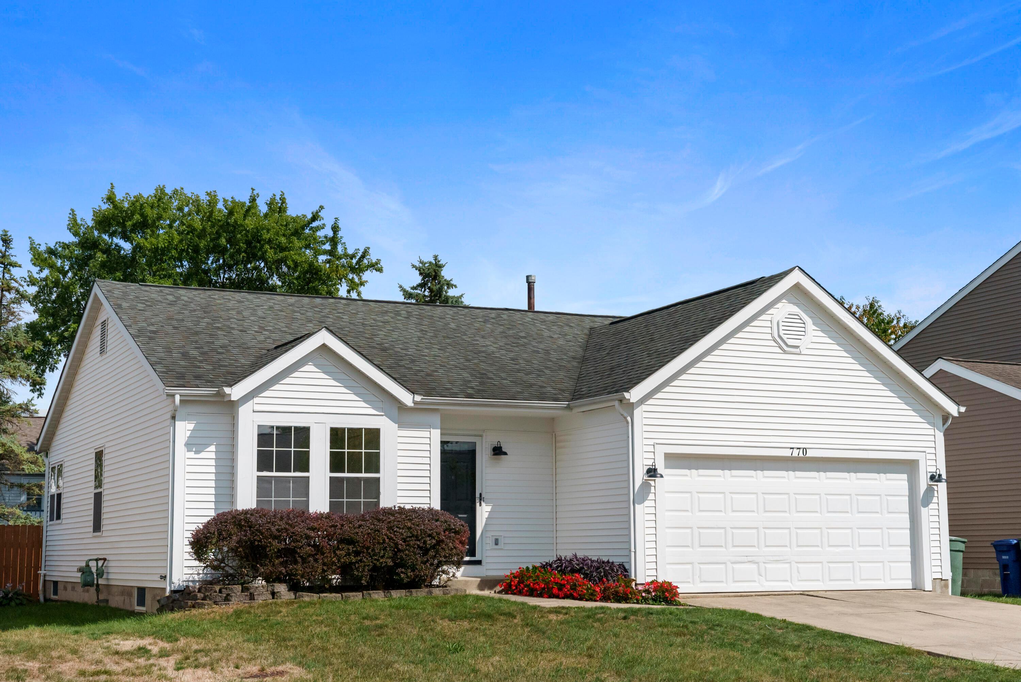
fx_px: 1461
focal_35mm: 52
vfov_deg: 26.3
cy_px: 341
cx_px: 510
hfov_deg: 38.5
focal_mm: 51.5
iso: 800
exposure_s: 1/6400
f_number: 9
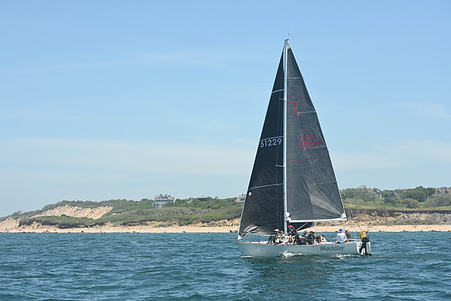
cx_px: 226
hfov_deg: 22.1
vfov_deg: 14.9
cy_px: 150
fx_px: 1153
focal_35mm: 92
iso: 320
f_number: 7.1
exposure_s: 1/1000
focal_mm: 92
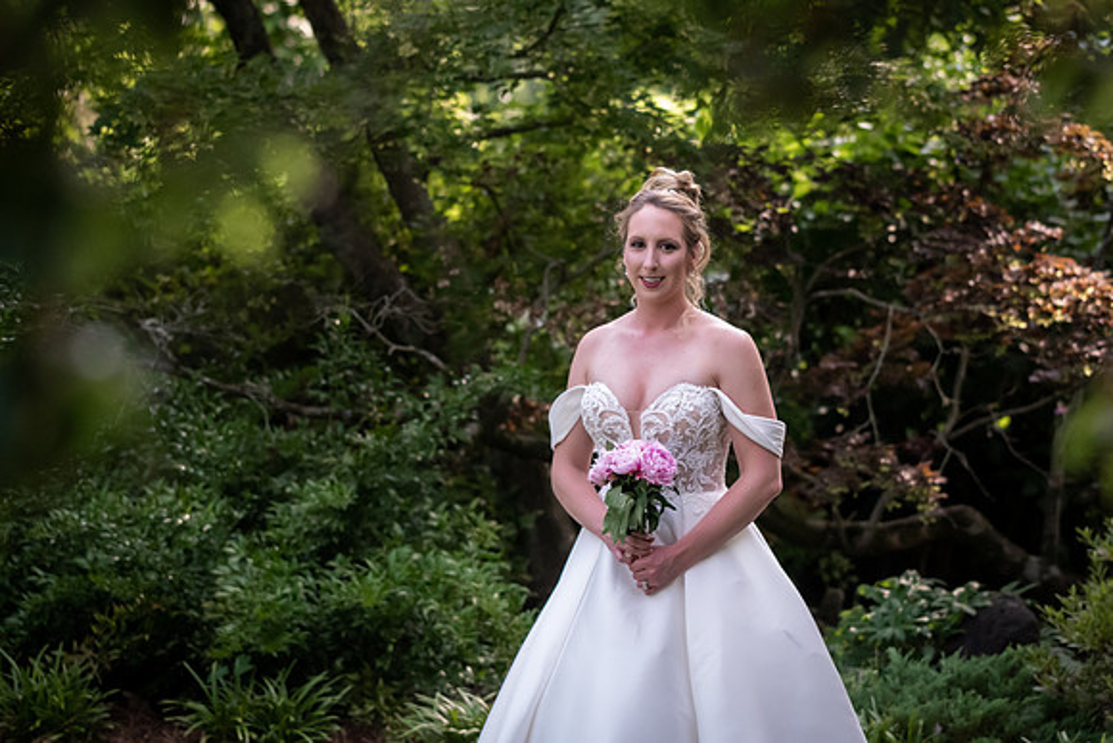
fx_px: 4531
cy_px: 321
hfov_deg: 14.0
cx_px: 632
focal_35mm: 147
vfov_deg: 9.4
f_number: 2.8
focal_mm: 86
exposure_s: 1/4000
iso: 2500
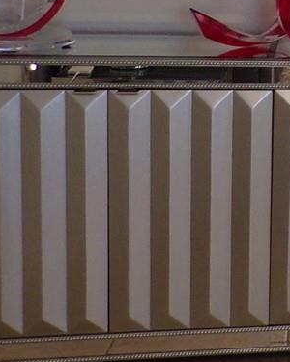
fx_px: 1073
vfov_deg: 18.6
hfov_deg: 13.4
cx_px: 567
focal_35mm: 100
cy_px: -14
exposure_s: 1/34
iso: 169
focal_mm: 4.3
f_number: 3
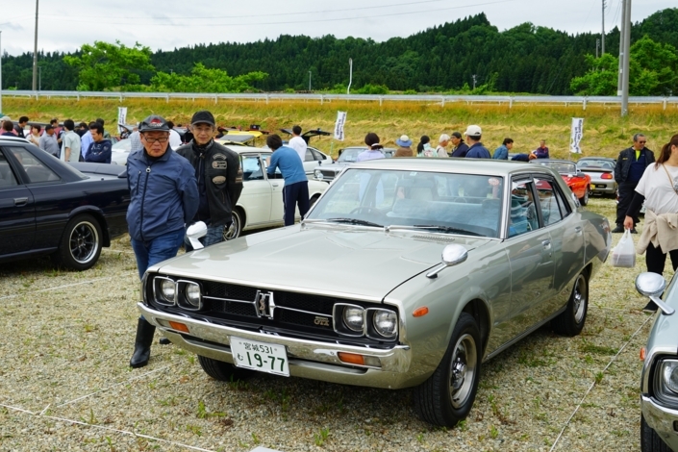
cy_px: 207
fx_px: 791
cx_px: 331
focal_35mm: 42
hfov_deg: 46.4
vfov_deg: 31.9
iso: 100
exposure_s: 1/100
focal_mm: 37
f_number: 9
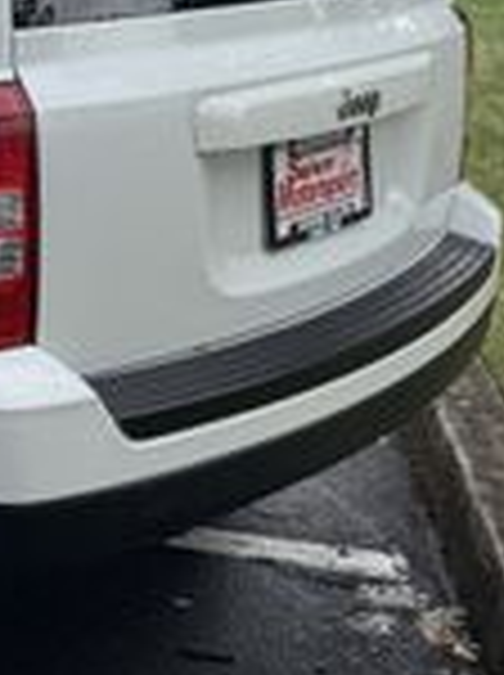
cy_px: 122
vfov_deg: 24.9
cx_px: -292
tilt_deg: -12.4
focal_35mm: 77
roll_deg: +0.2
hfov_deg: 16.9
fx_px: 1499
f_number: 1.78
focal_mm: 6.76
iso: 80
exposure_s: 1/1980
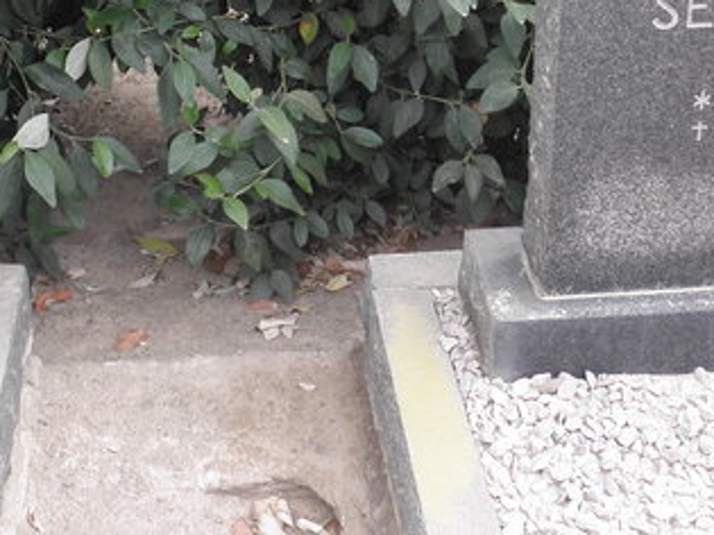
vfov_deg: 20.9
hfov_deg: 28.9
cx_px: 172
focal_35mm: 66
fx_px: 1361
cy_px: -88
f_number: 3.2
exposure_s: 1/80
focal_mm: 4.6
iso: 64
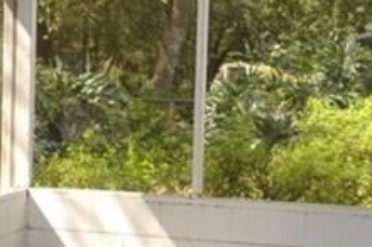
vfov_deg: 12.5
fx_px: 1125
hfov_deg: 18.1
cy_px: 124
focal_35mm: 109
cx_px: -30
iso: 200
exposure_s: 1/125
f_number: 8
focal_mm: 10
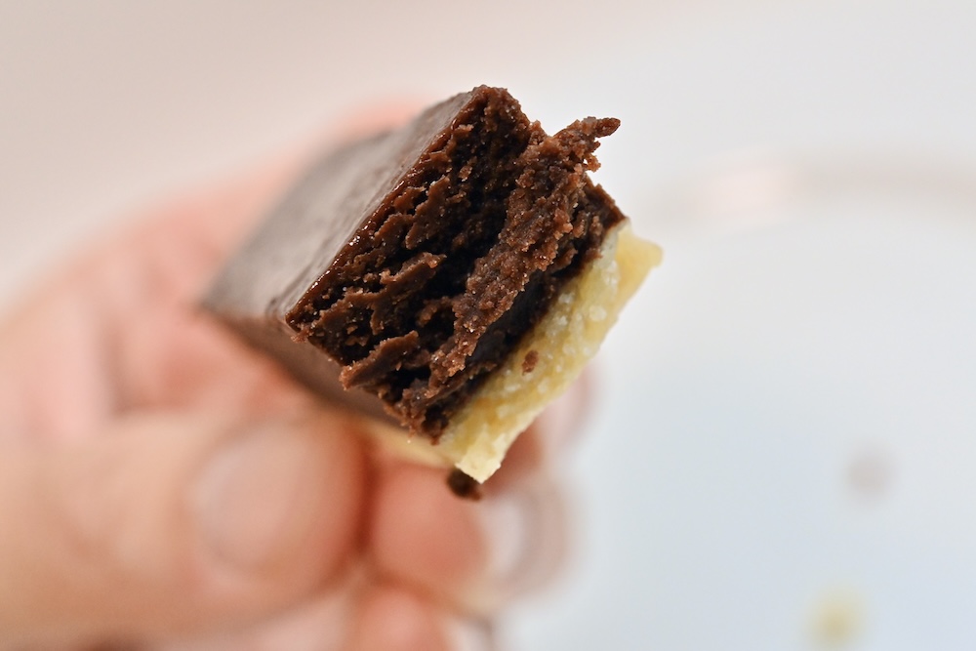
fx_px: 1627
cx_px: 488
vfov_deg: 22.6
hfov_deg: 33.4
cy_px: 326
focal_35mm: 60
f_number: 10
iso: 6400
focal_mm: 60
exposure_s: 1/250
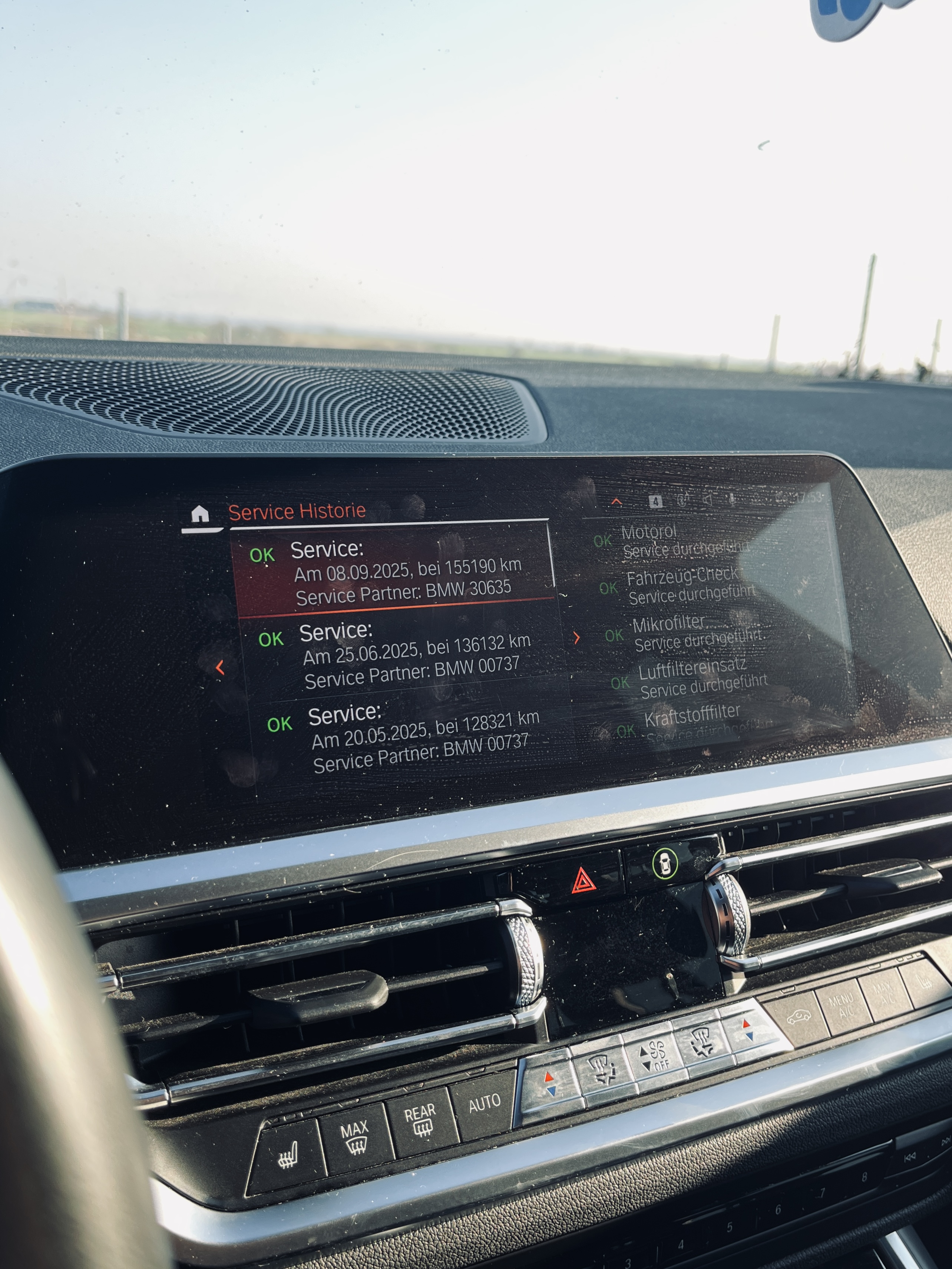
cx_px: 476
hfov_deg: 53.1
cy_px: 634
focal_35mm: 26
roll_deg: +1.4
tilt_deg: -16.1
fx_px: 953
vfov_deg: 67.3
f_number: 1.6
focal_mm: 5.1
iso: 40
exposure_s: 1/192
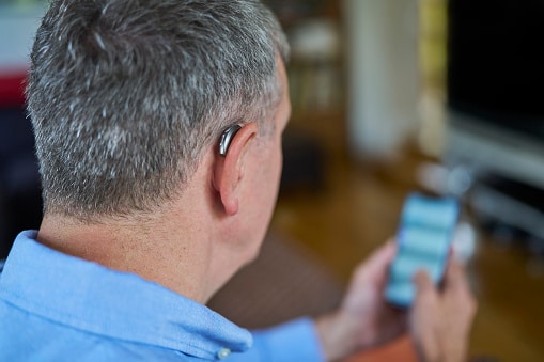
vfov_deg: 37.8
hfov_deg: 54.4
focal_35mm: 35
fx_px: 529
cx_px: 272
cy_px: 181
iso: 250
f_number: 1.4
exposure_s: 1/320
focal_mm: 35
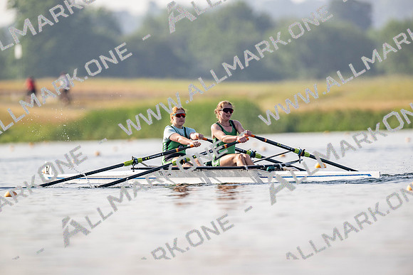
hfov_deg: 3.4
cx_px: 206
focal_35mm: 600
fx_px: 6885
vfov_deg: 2.3
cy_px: 138
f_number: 5
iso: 200
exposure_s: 1/2500
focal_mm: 600
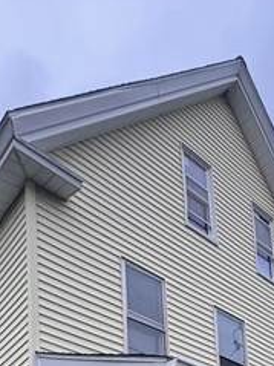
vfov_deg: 29.6
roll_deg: +4.9
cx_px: 158
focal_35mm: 45
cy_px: 521
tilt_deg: +9.4
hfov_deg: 32.1
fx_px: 475
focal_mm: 2.22
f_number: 2.2
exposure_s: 1/217
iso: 40
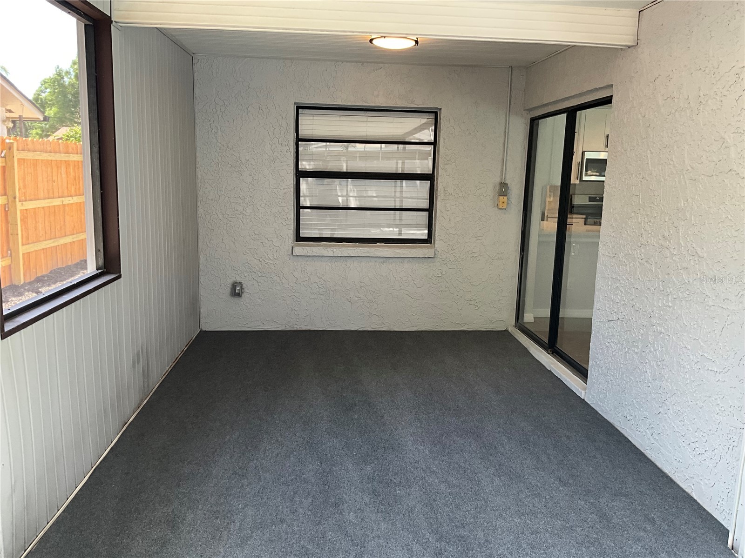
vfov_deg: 48.2
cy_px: 279
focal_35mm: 29
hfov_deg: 61.7
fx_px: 624
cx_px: 372
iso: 50
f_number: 1.8
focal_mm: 3
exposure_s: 1/122
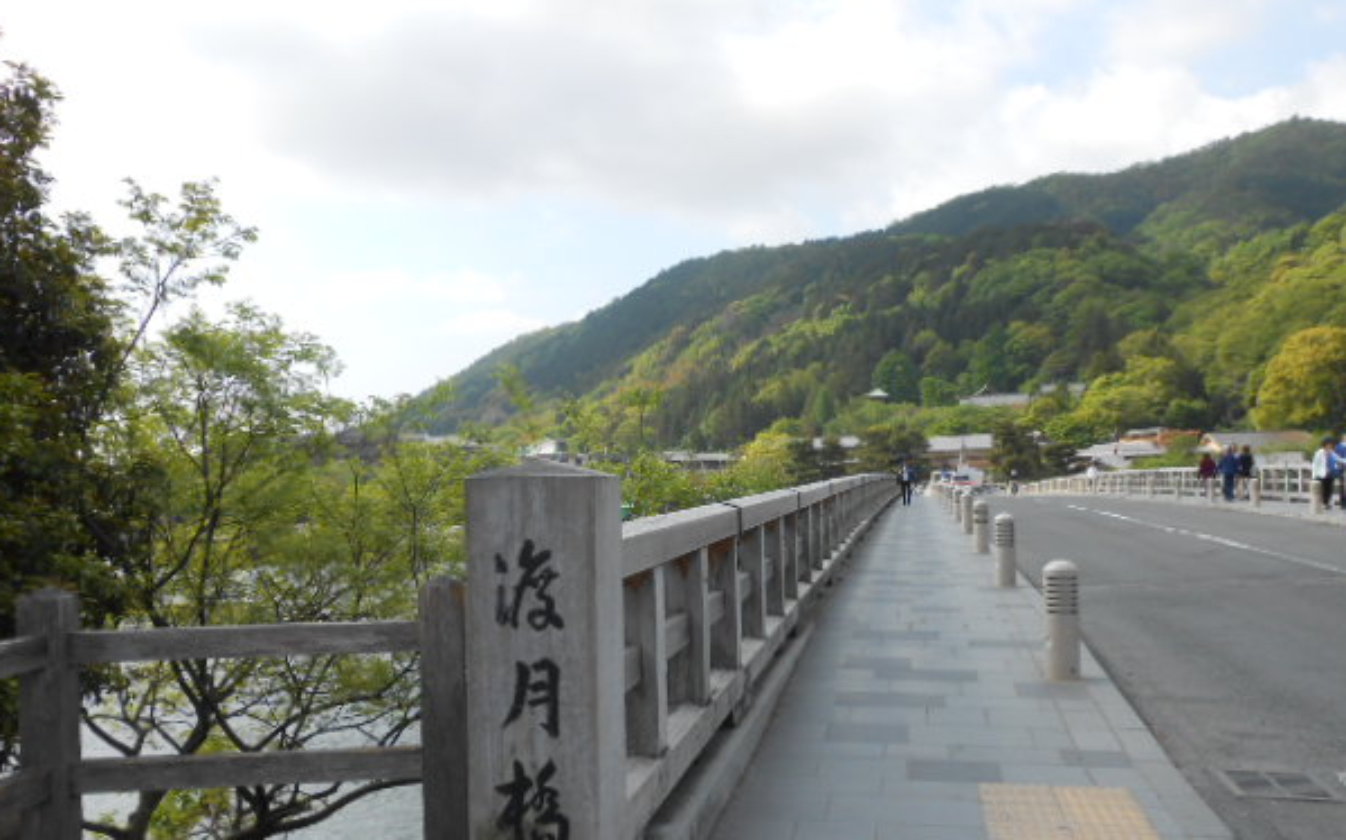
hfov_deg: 56.7
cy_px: 517
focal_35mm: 34
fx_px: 1247
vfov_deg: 37.1
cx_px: 654
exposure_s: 1/500
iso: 80
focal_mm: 5.3
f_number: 3.8
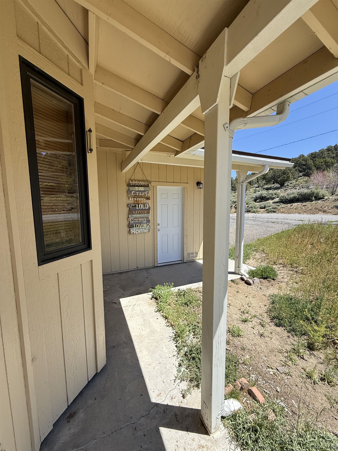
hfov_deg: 85.7
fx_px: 182
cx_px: 169
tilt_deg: -6.4
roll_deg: +0.2
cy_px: 226
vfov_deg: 102.1
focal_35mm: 14
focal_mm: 2.22
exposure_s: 1/970
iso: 50
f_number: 2.2
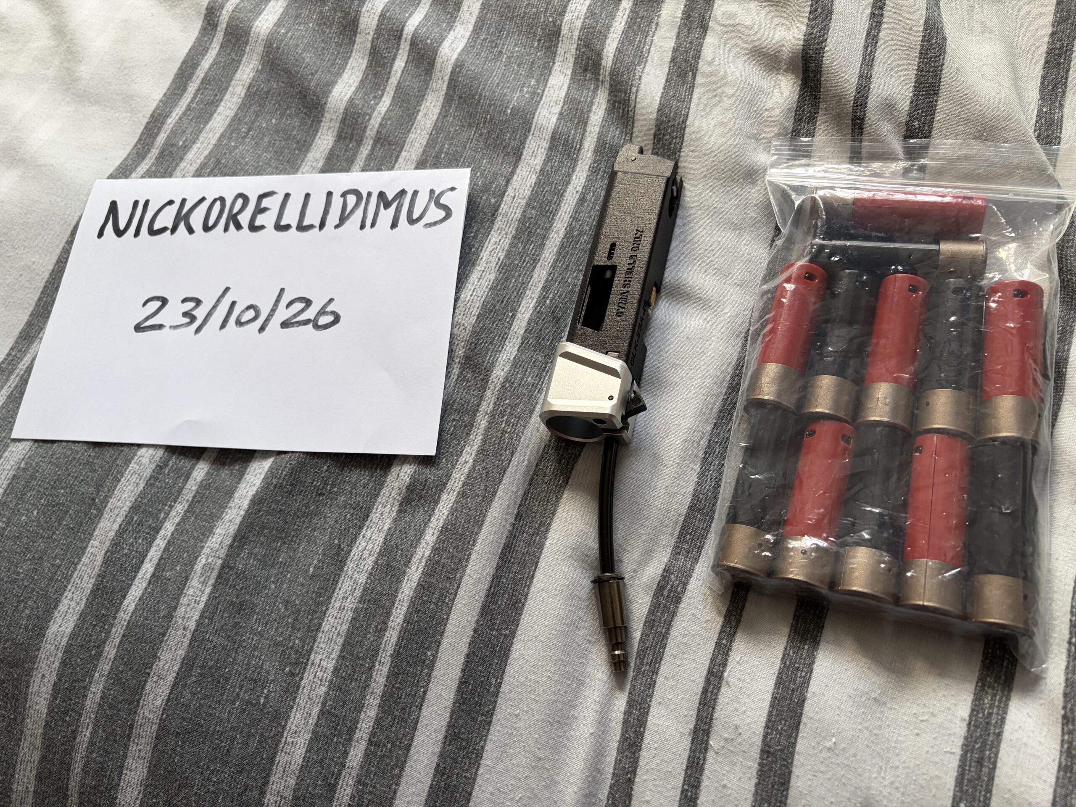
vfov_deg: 53.1
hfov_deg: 67.3
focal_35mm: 26
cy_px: 404
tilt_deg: -67.4
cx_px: 538
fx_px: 808
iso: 100
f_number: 1.6
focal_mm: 5.96
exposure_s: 1/122
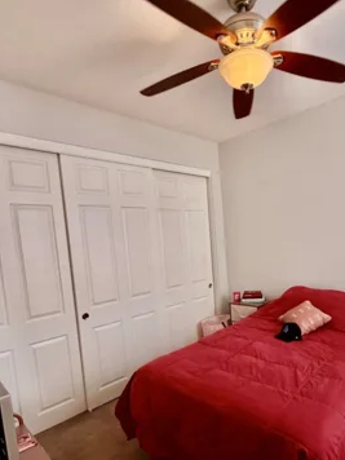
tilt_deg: -5.5
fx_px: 292
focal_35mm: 22
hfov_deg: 60.0
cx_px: 222
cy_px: 267
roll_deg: +3.2
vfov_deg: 75.8
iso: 50
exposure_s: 1/121
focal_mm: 2.22
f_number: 2.2
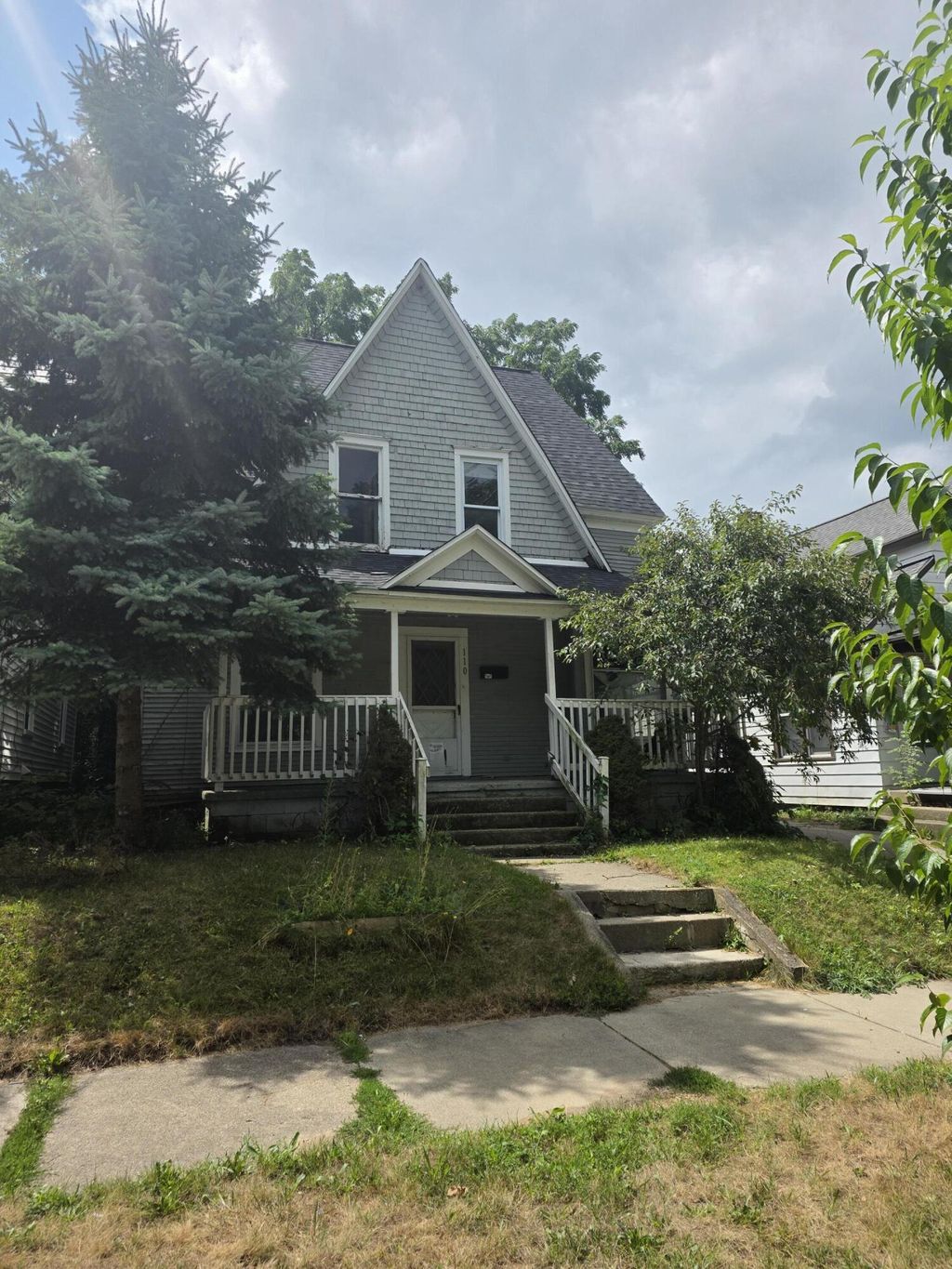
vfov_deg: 73.9
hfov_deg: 58.9
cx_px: 476
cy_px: 634
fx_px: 843
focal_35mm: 23
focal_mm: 6.3
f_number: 1.7
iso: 80
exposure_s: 1/6574
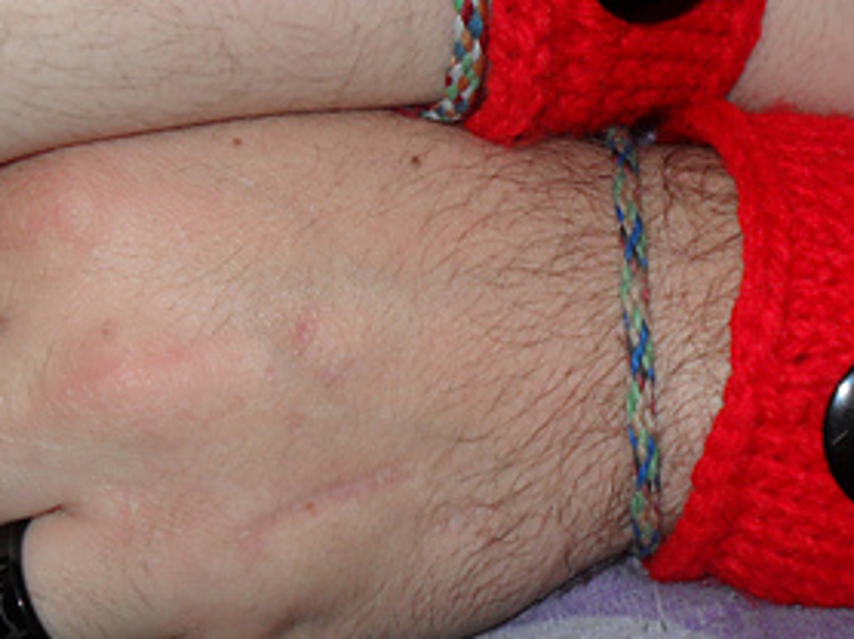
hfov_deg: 30.5
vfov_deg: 23.1
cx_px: 587
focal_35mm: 63
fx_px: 1553
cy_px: 186
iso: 100
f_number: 7.6
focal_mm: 6.3
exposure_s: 1/15
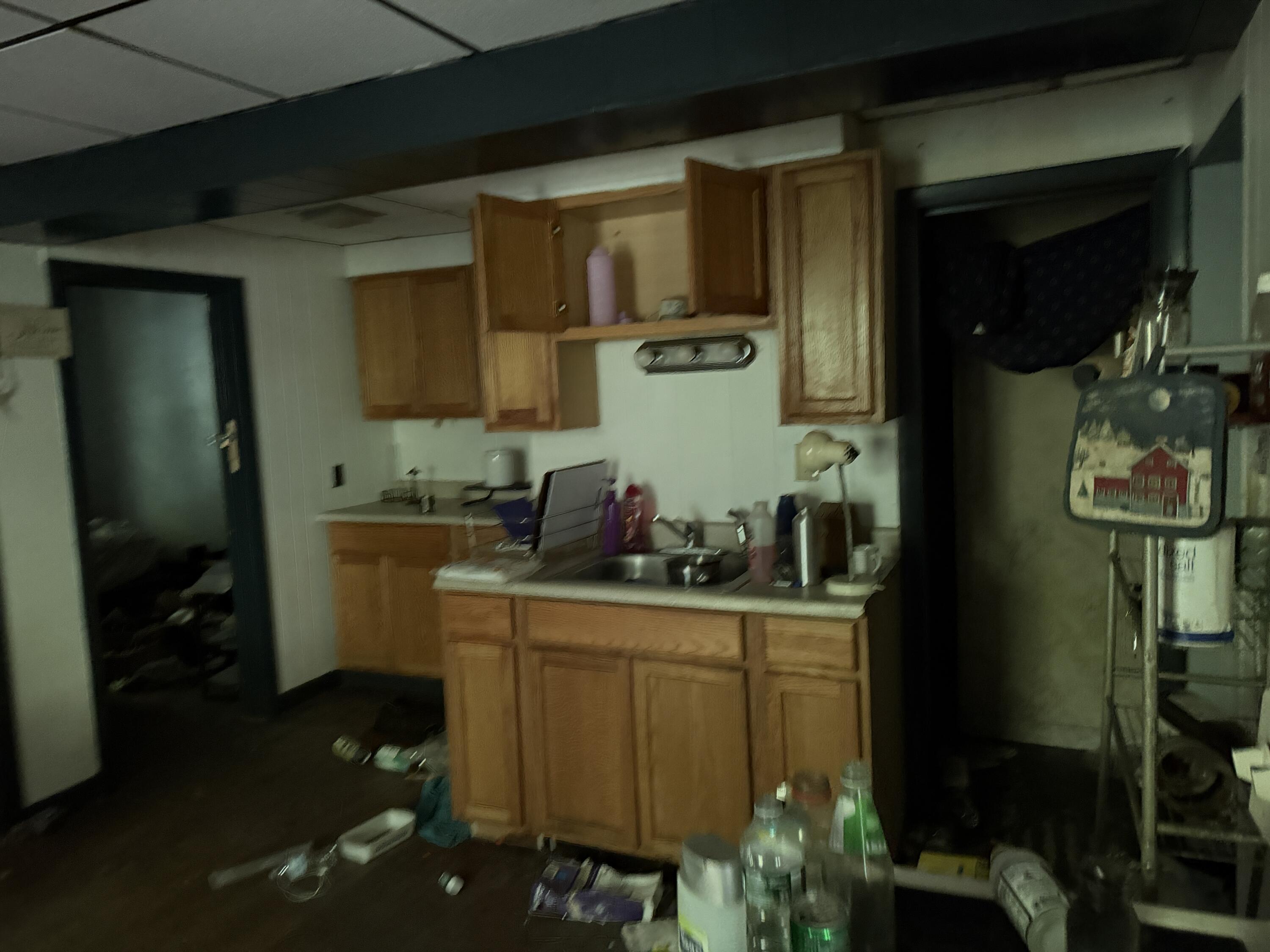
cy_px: 476
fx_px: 881
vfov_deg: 56.8
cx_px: 635
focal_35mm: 24
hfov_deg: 71.6
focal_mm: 6.76
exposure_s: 1/30
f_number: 1.78
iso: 1600
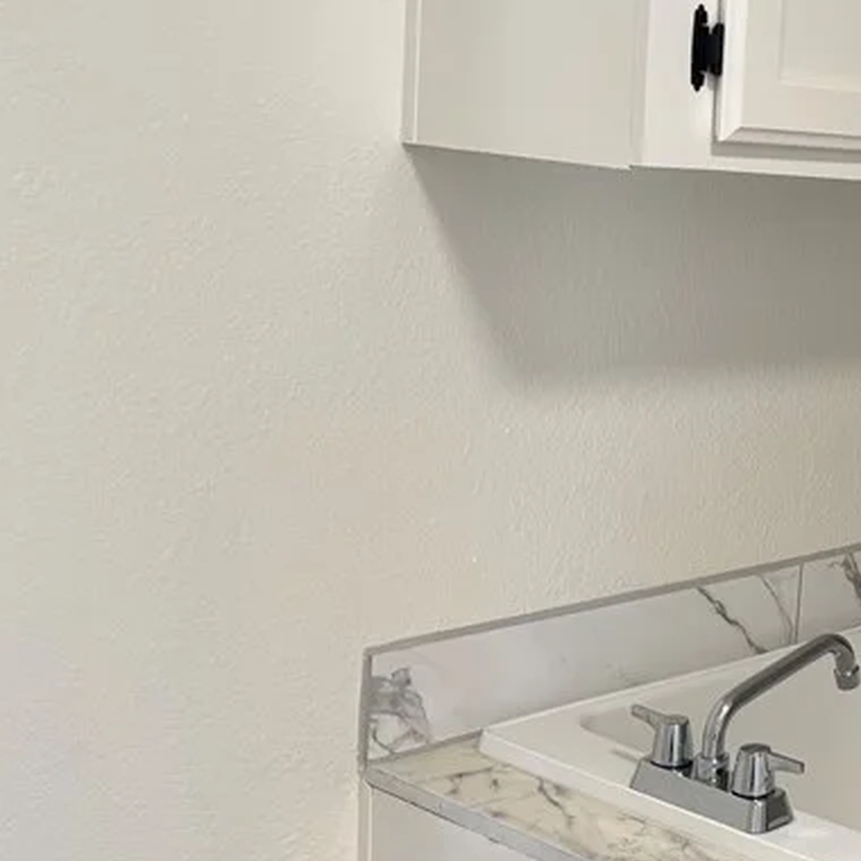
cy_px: 308
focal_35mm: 62
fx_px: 1745
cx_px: 1124
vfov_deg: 27.6
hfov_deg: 24.2
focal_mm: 5.96
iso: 125
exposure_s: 1/69
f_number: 1.6
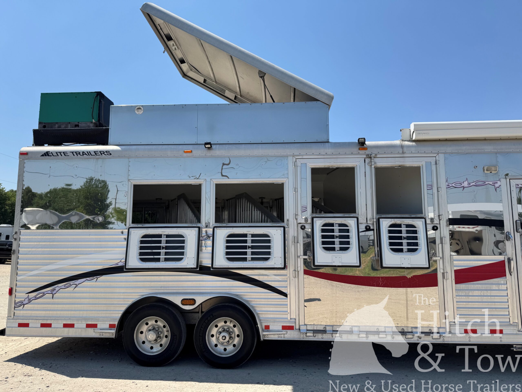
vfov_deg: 56.8
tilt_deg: +7.2
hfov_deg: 71.6
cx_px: 261
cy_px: 196
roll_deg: -0.8
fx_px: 362
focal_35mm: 24
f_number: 1.78
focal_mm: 6.76
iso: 80
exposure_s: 1/5814
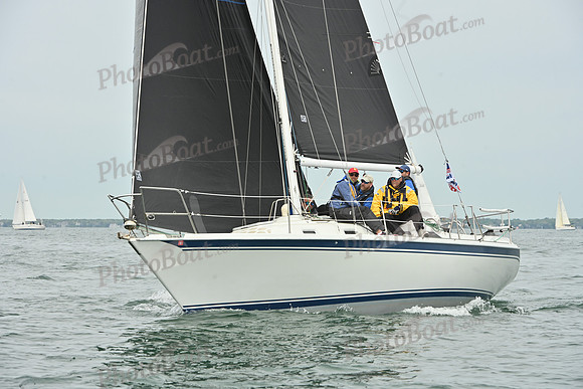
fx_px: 2511
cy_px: 194
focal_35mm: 155
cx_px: 292
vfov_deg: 8.9
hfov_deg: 13.2
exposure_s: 1/800
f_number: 11
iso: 320
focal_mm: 155
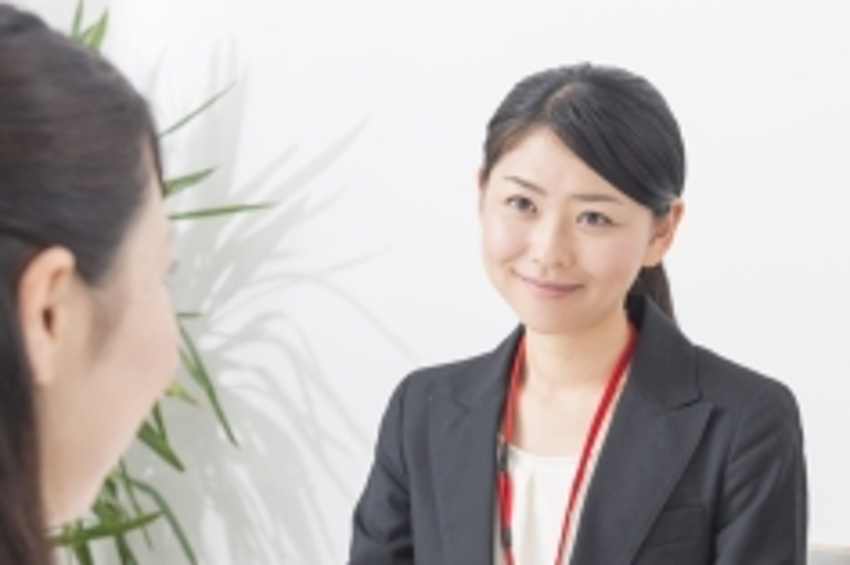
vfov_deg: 10.8
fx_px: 2996
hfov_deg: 16.1
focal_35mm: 127
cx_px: 650
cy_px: 390
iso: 200
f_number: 5
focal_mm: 55
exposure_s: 1/200
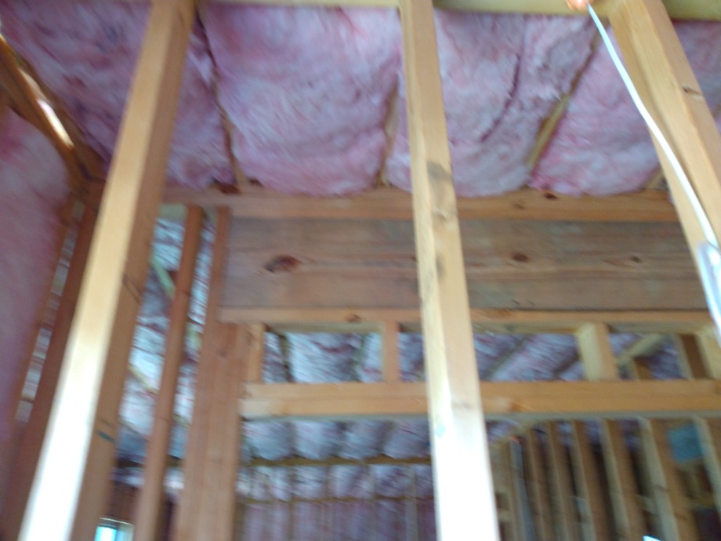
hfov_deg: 81.7
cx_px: 360
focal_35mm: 20
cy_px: 270
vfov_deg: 66.0
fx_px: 417
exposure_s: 1/30
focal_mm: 3.54
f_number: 2
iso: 234
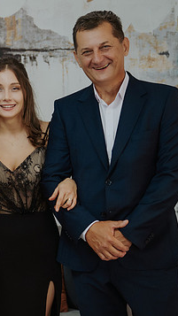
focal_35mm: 83
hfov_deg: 14.1
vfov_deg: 25.6
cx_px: -36
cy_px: 160
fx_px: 696
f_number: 2.8
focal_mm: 46
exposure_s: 1/125
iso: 800
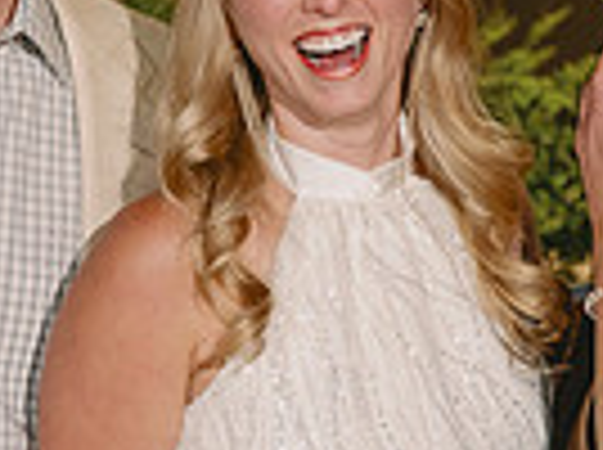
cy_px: 442
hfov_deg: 6.3
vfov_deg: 4.7
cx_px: 572
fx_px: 5425
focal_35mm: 312
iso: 1600
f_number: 4
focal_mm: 60
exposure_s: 1/50
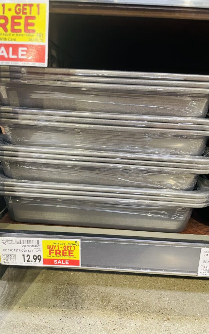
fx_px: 255
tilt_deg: -15.4
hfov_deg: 44.5
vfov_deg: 66.5
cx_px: 102
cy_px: 167
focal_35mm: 28
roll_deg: -2.4
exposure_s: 1/60
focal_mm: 4.2
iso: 250
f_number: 1.6
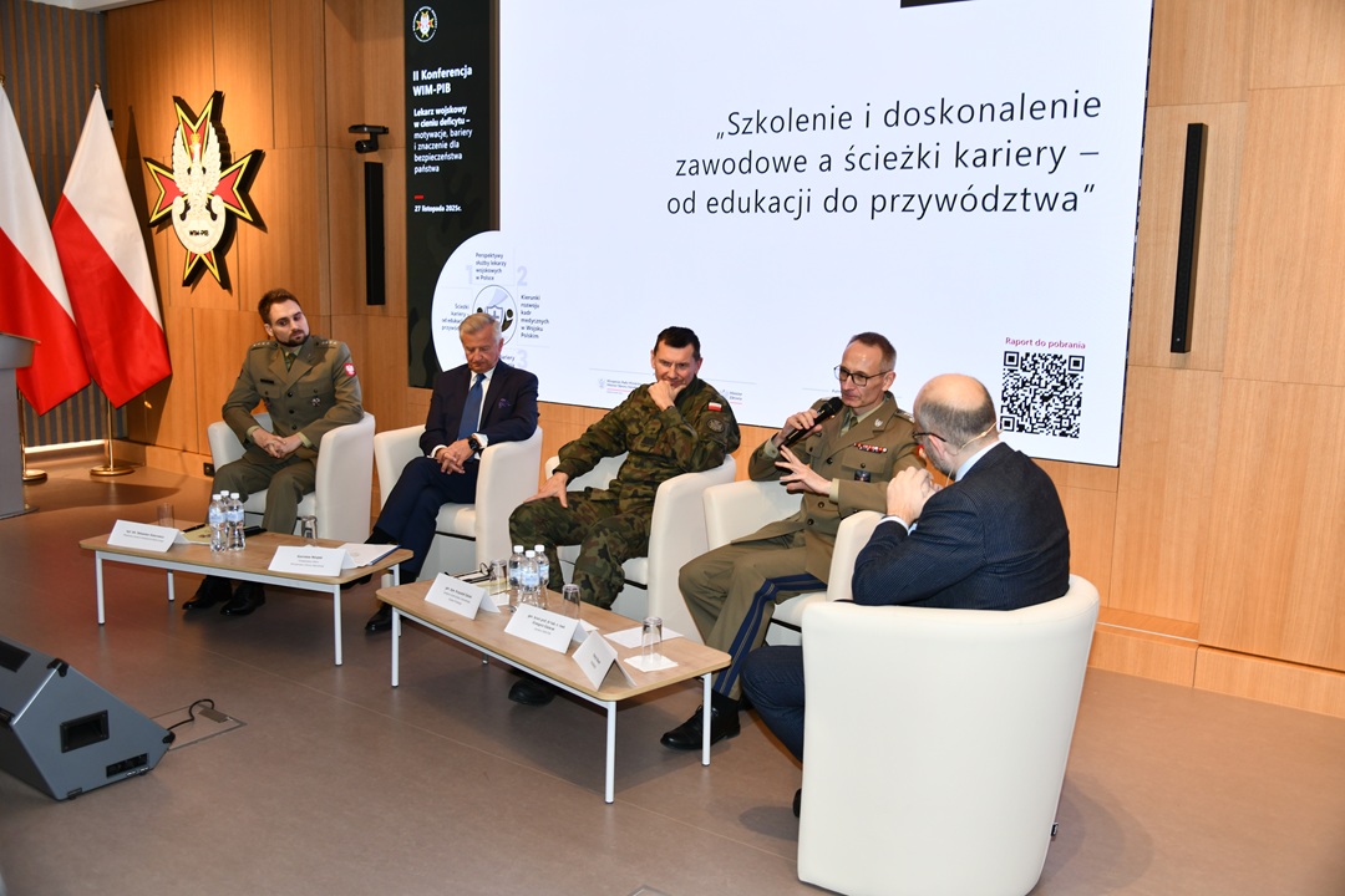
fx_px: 1158
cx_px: 672
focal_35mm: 31
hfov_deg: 60.3
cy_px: 448
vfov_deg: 42.3
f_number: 4.5
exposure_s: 1/60
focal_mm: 31
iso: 450
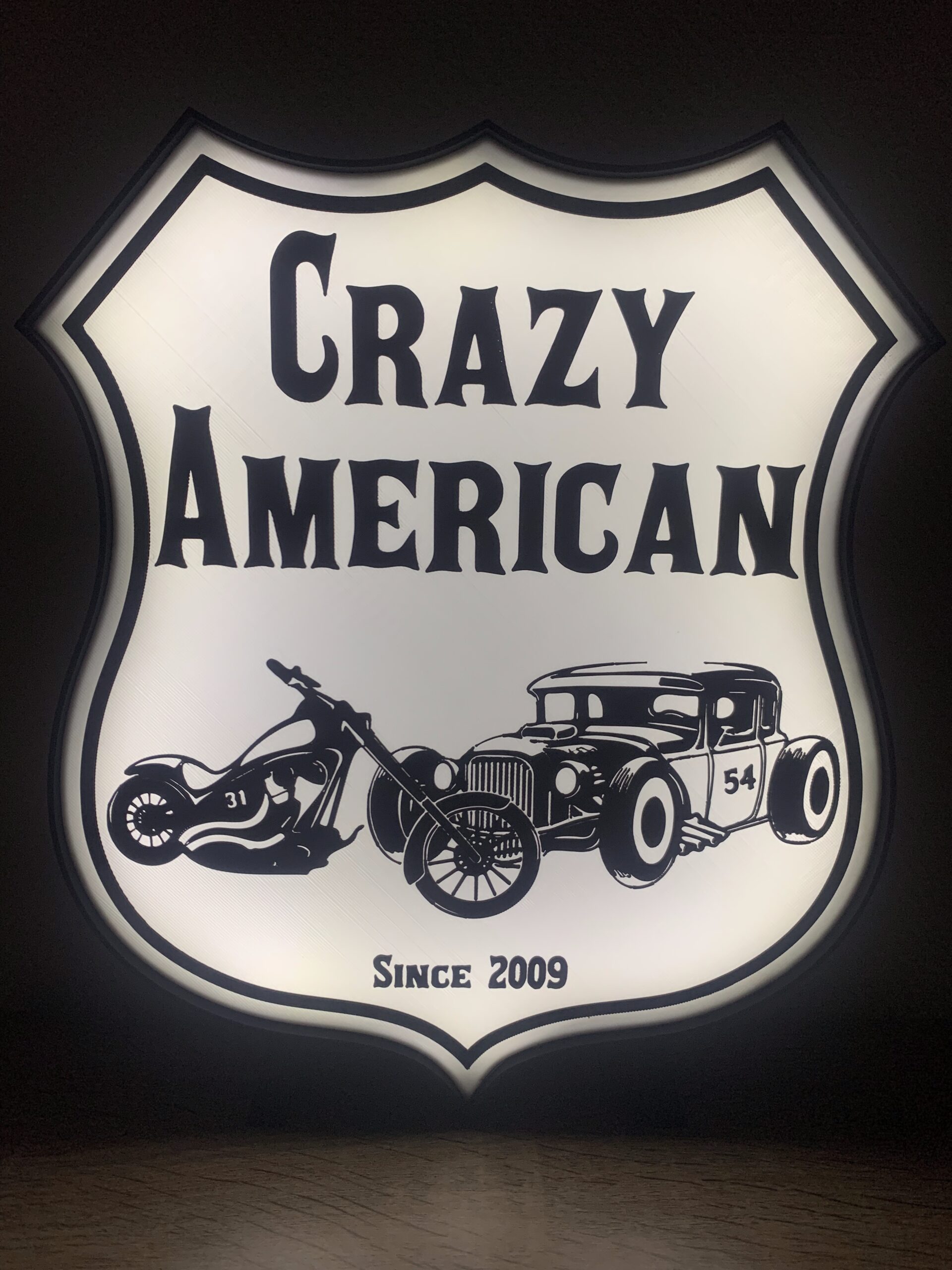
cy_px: 635
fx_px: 953
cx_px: 476
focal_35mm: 26
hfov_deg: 53.1
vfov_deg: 67.3
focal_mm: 4.25
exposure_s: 1/121
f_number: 1.8
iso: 80
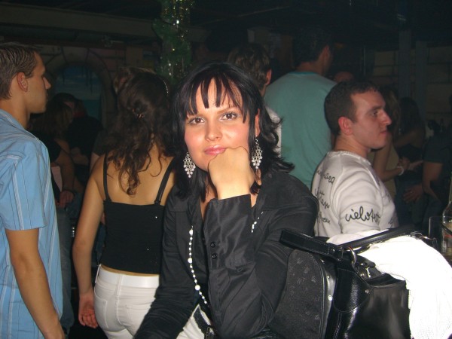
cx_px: 226
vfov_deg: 37.7
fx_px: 496
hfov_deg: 49.0
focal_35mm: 38
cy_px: 170
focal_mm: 7.9
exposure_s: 1/60
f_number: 2.8
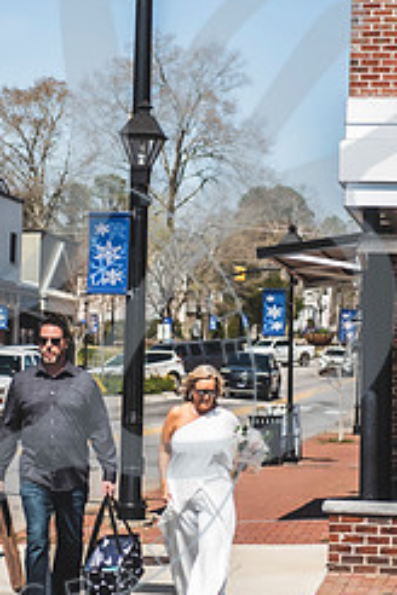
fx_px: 2117
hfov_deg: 10.7
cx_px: 140
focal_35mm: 128
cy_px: 206
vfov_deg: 16.0
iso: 100
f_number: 2.8
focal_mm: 70
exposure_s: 1/1600
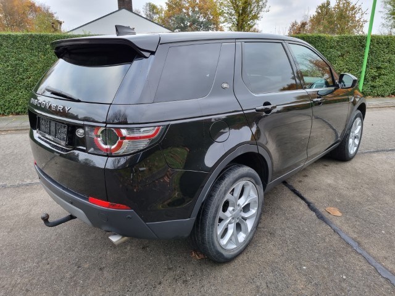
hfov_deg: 71.6
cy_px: 148
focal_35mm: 24
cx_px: 198
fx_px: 274
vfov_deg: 56.8
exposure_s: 1/100
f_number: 1.8
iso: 50
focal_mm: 6.7
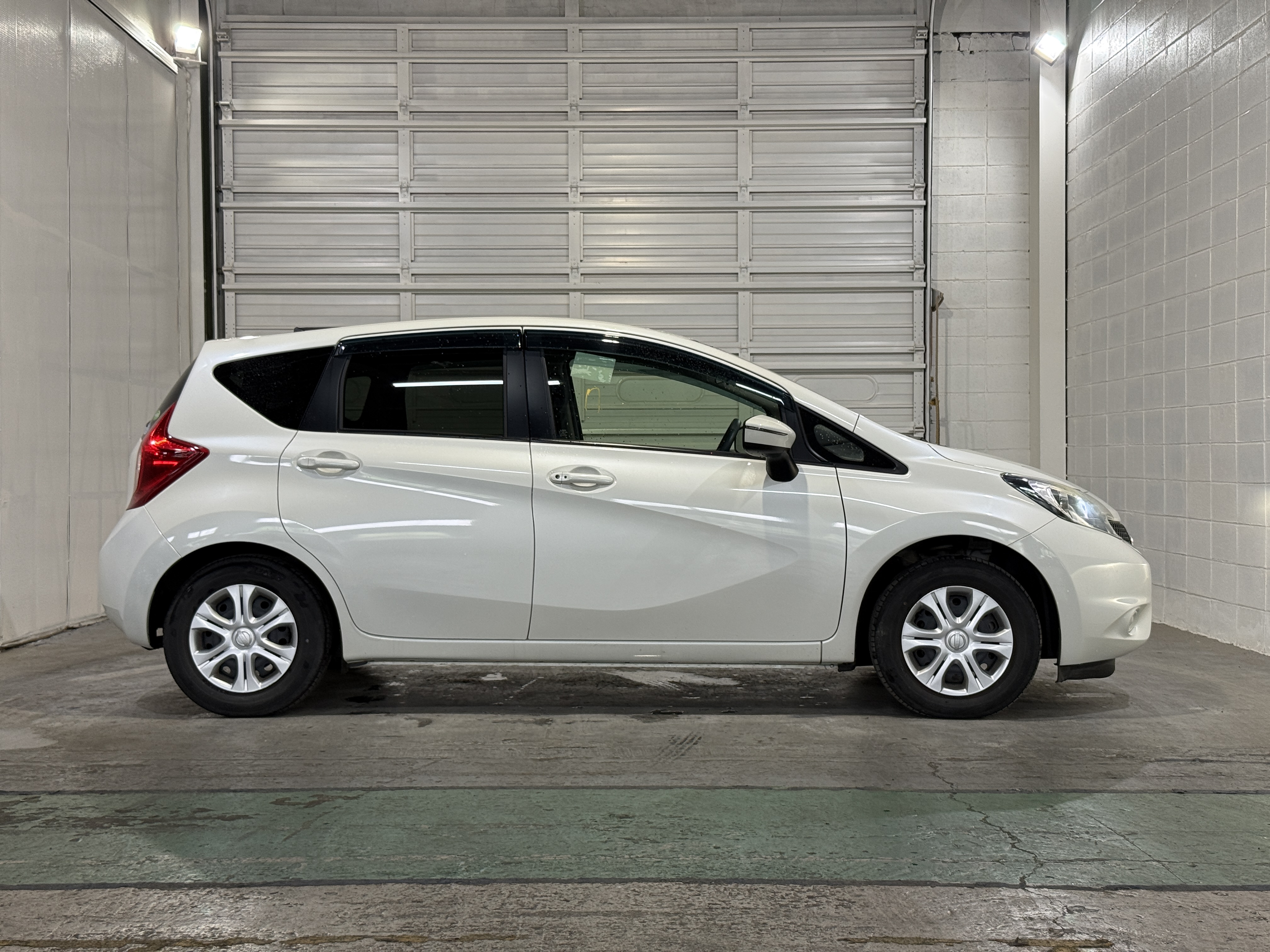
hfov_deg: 39.7
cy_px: 476
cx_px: 635
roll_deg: +0.3
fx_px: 1761
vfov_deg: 30.3
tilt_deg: -0.1
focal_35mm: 48
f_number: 1.78
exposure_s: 1/60
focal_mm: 6.76
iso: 50
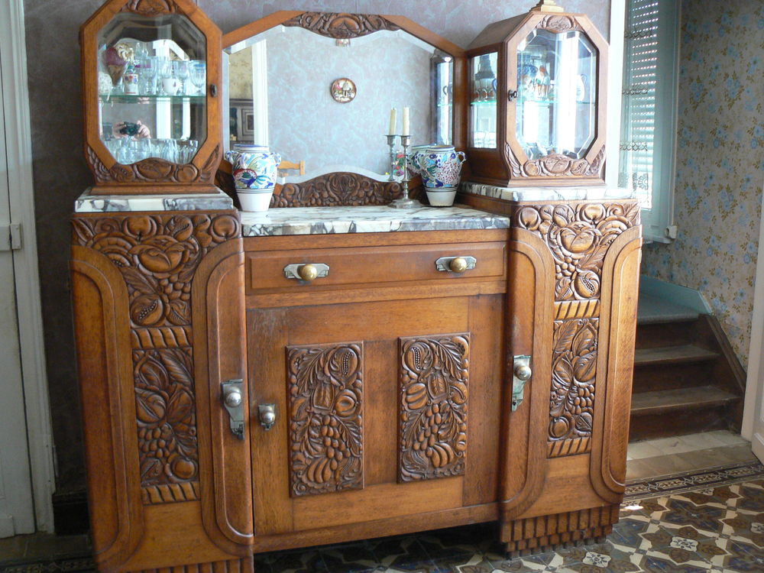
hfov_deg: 51.4
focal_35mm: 36
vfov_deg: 39.7
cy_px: 286
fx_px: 795
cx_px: 382
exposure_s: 1/15
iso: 200
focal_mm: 6
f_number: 2.8
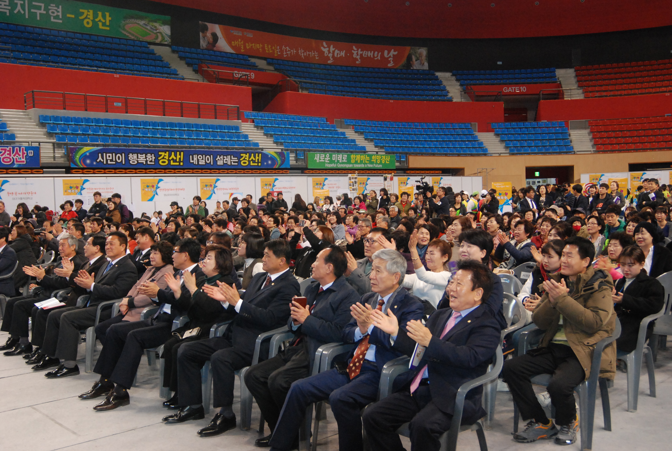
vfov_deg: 37.0
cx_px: 336
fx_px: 673
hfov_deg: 53.0
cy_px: 226
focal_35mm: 36
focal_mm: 24
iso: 1250
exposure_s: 1/60
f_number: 5.6
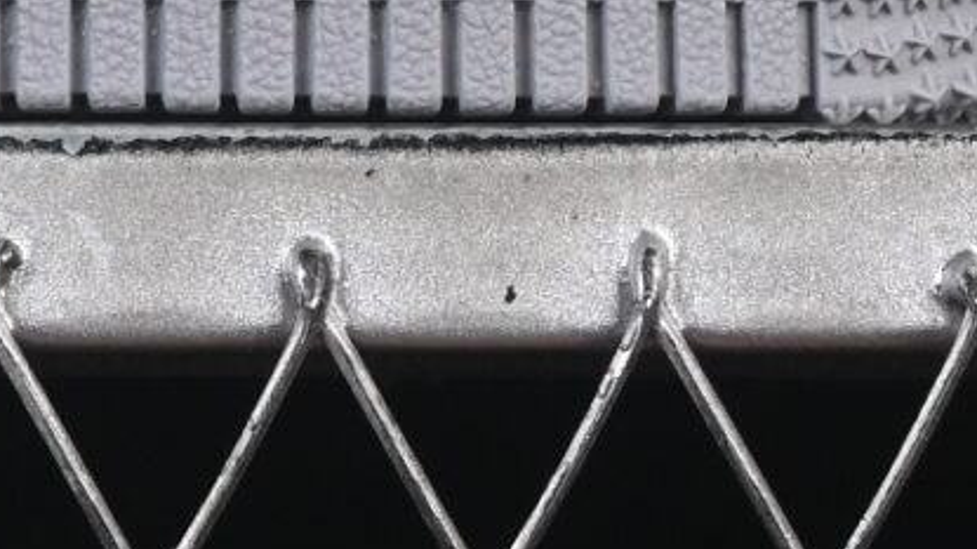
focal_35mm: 485
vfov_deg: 2.5
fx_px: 12559
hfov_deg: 4.4
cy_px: -1120
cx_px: -859
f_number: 8
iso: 160
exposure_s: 1/80
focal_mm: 50
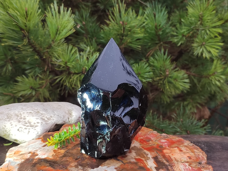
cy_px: 86
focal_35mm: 46
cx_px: 114
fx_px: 303
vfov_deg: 31.5
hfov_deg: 41.2
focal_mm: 5.52
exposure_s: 1/100
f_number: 1.9
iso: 250
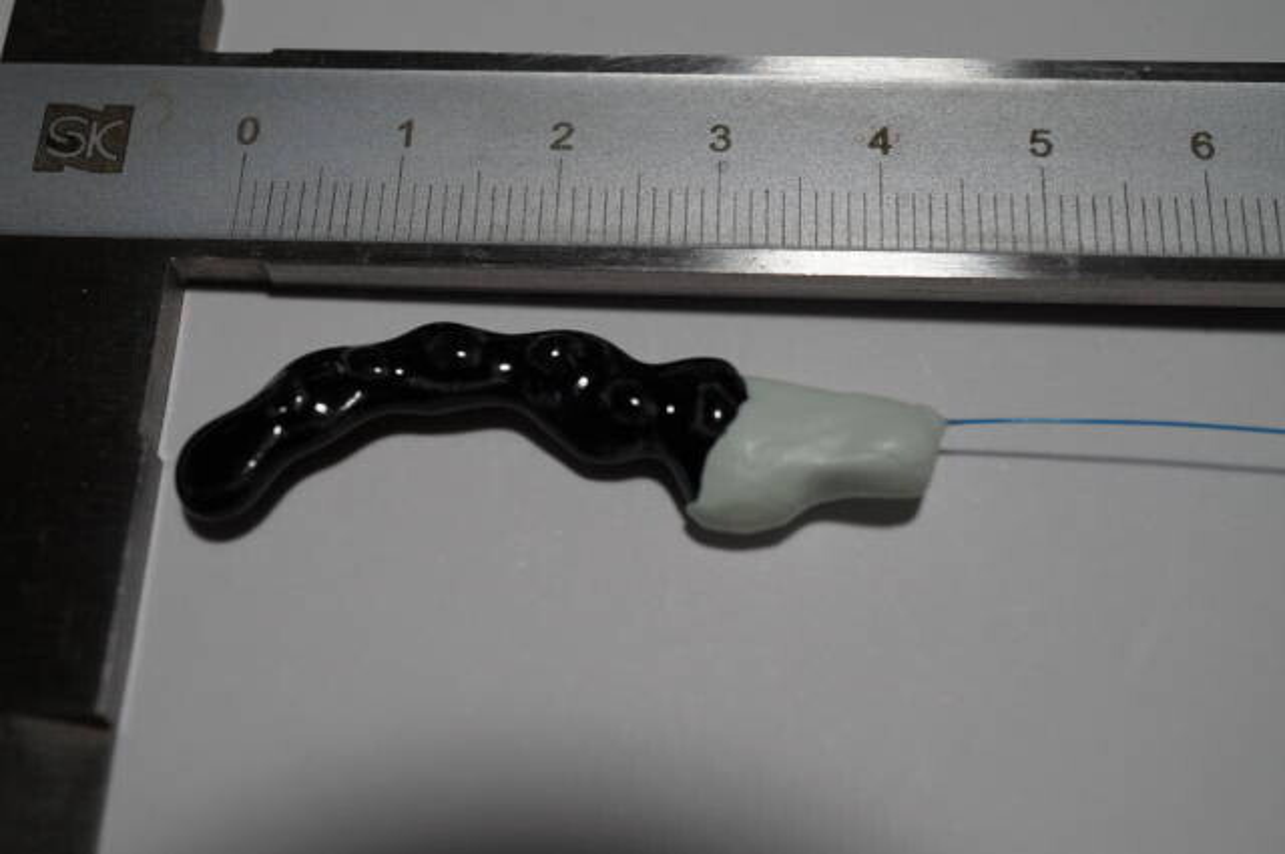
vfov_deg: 29.8
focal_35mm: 45
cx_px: 642
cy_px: 427
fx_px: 1604
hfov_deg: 43.7
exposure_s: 1/125
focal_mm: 30
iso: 800
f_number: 5.6
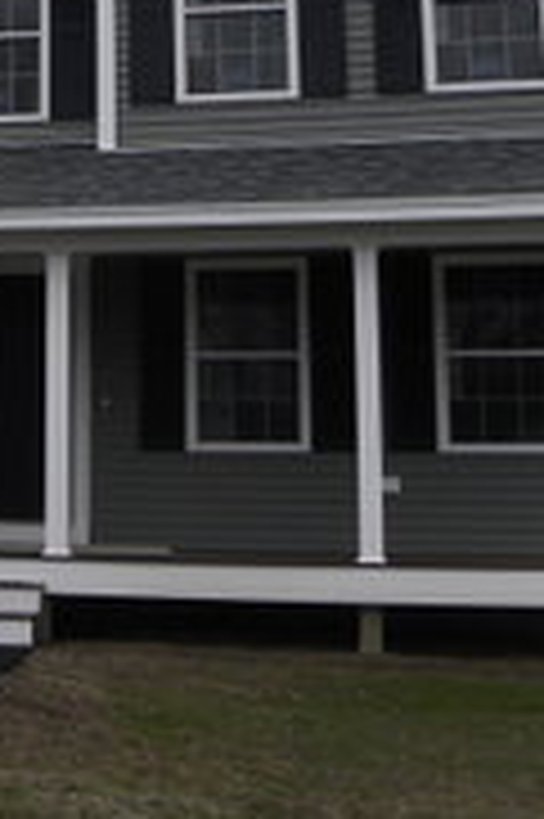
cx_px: -175
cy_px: 112
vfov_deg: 26.0
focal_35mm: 76
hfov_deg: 16.8
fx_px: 1726
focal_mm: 4.6
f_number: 3.5
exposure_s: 1/133
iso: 64
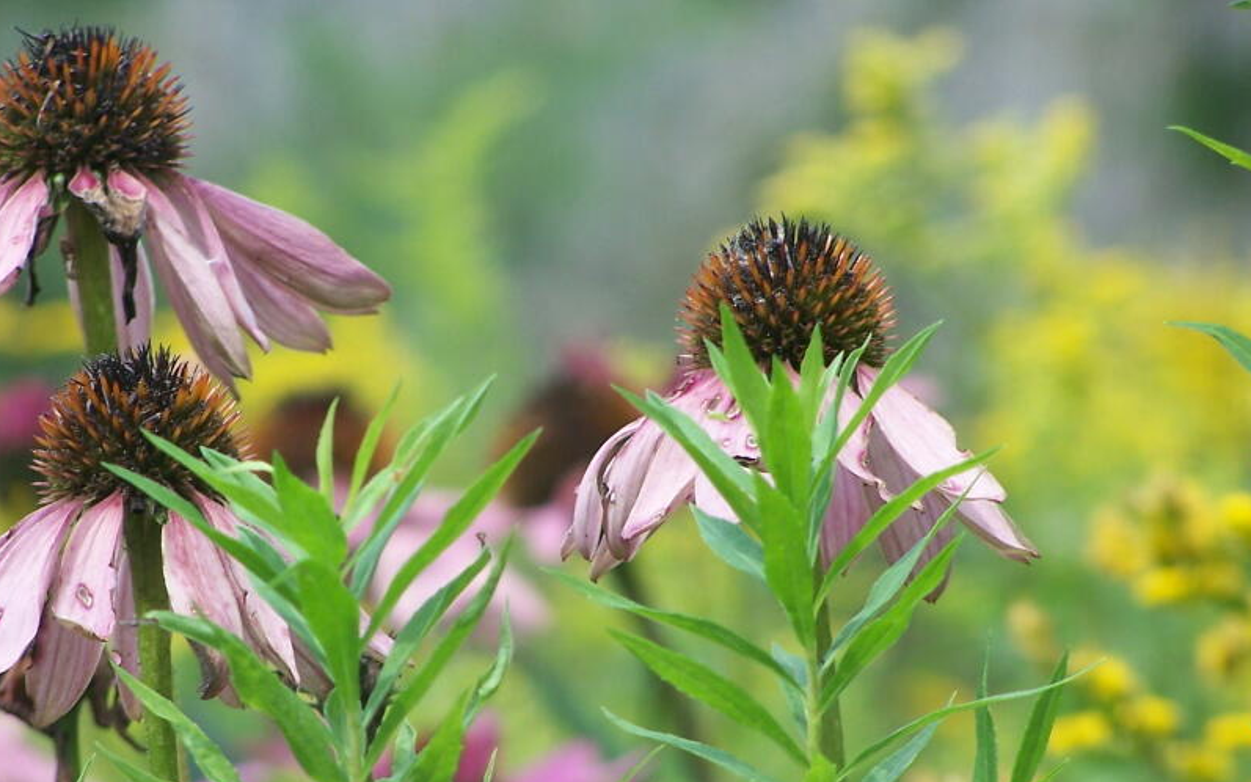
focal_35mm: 392
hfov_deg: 5.4
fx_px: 13364
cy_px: 449
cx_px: 560
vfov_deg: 3.4
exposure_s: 1/400
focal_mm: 47.7
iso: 80
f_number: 3.6
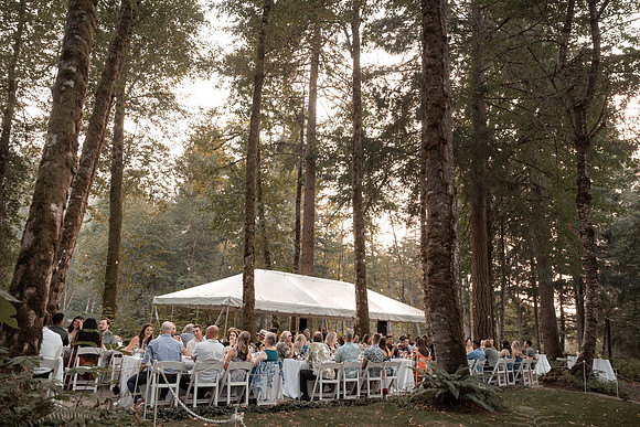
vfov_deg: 53.2
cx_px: 320
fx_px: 427
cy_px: 214
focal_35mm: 24
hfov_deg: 73.7
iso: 1000
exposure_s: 1/640
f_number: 2.8
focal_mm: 24
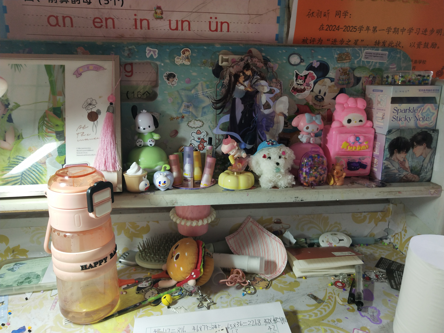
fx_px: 385
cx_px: 222
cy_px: 166
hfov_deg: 60.0
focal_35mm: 30
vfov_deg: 46.8
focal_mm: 3.95
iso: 157
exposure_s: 1/50
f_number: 1.8
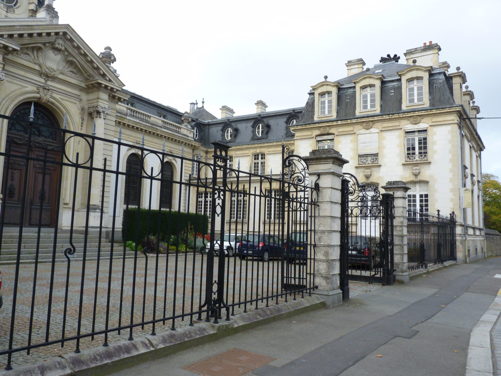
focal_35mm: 27
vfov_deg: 51.4
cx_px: 250
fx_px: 391
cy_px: 188
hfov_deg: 65.3
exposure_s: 1/250
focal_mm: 4.8
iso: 160
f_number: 3.2
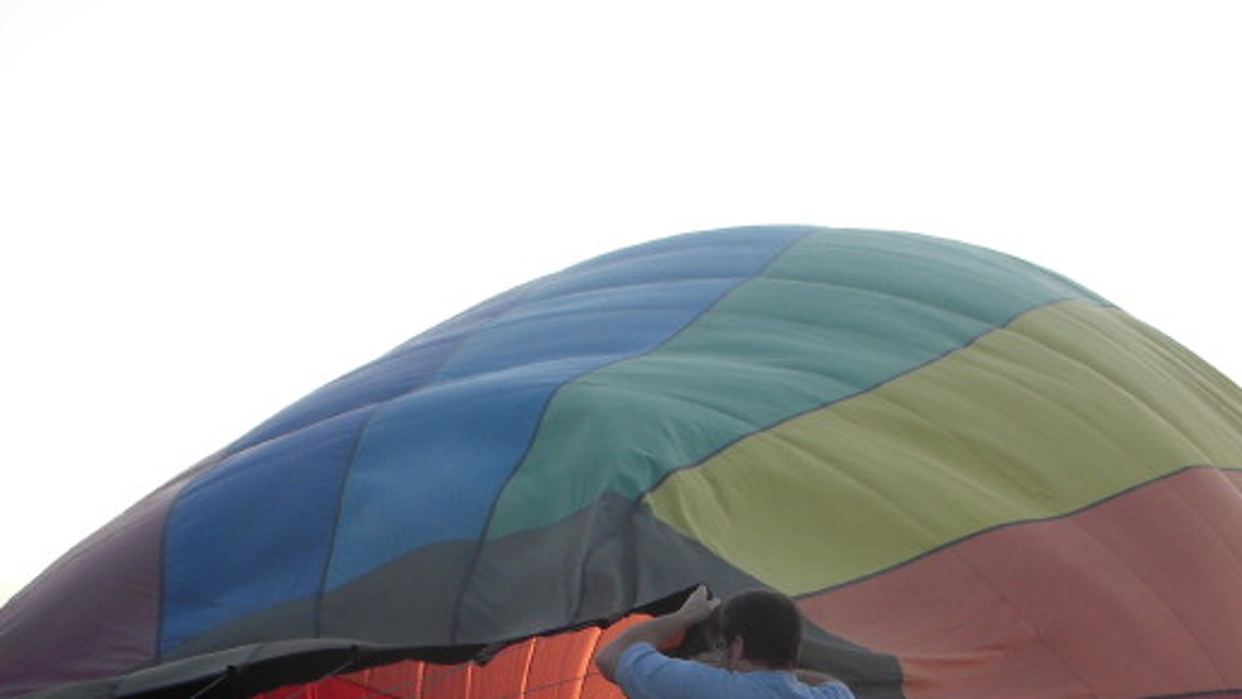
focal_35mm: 64
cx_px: 598
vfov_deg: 18.6
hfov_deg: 32.8
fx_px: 2108
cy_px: 610
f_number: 3.3
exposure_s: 1/160
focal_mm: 6.3
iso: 100
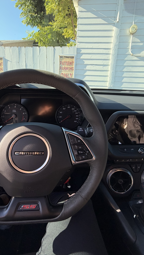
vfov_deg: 83.8
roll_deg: -2.1
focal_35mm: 21
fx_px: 143
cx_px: 72
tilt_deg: -15.5
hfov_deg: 53.6
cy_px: 124
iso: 40
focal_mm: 2.22
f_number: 2.2
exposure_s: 1/233
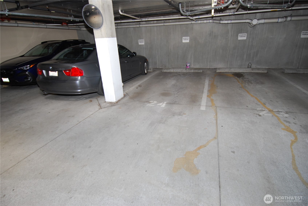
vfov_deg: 67.5
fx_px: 154
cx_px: 154
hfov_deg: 89.9
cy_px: 103
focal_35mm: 18
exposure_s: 1/60
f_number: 4
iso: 450
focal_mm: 12
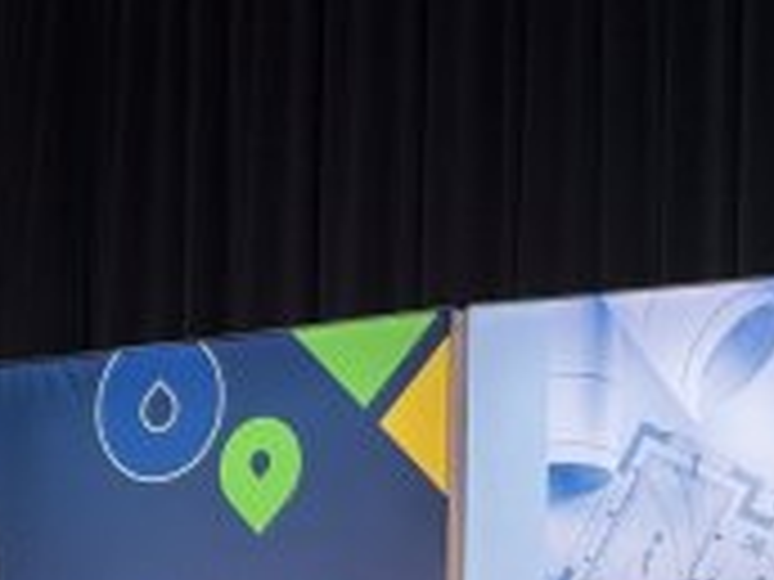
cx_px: 198
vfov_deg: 7.2
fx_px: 4561
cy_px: 643
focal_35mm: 204
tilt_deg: +6.6
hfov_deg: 9.7
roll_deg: -0.9
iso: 80
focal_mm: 6.76
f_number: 1.78
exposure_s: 1/150
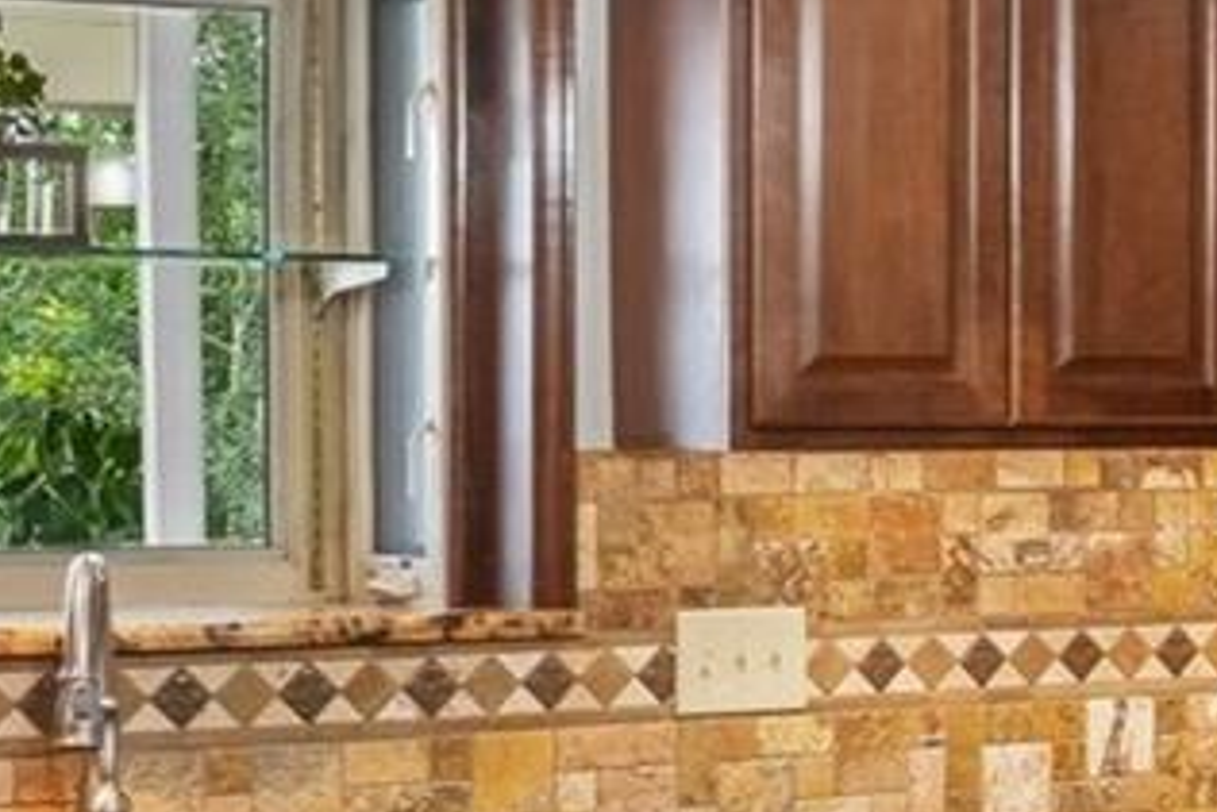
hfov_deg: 24.2
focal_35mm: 84
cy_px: 446
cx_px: 843
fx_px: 2825
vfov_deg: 16.4
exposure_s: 1/8
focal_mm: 11
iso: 320
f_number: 8
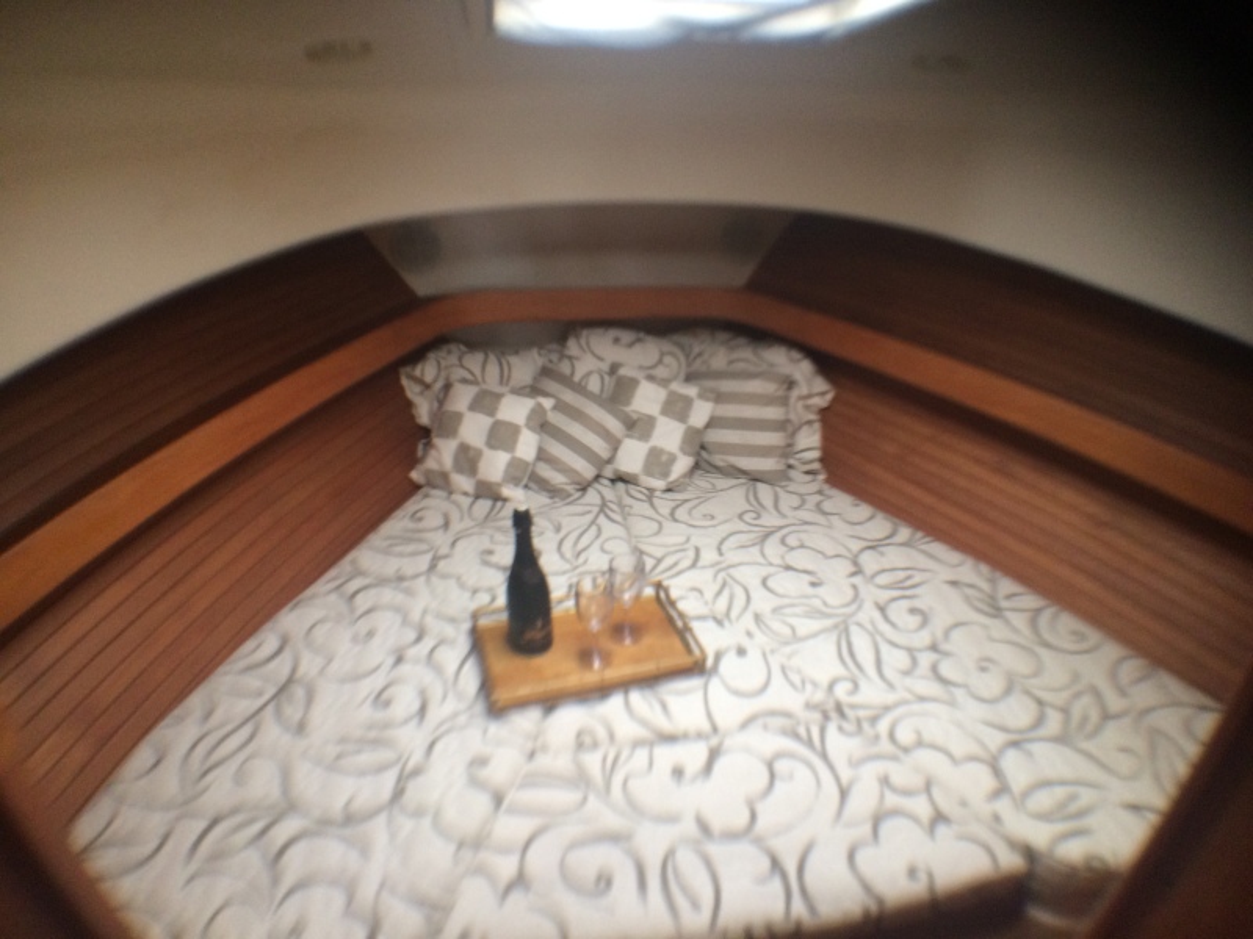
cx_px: 626
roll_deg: -1.9
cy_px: 470
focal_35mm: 29
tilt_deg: -25.5
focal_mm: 4.15
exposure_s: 1/30
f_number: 2.2
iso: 160
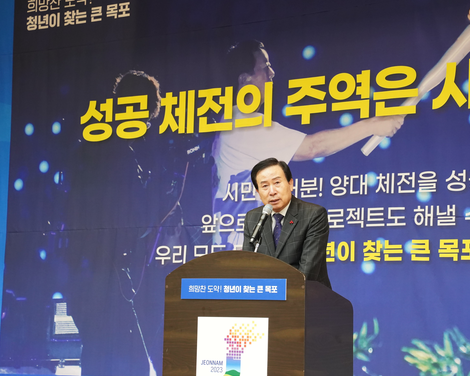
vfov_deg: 17.9
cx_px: 263
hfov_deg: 22.2
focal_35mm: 86
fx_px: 1196
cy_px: 202
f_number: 5.6
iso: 3200
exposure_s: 1/160
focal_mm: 70
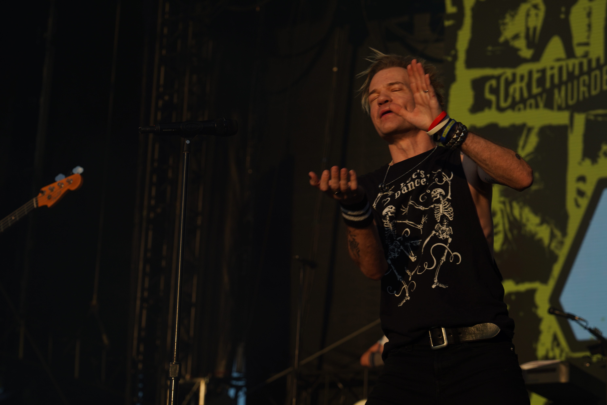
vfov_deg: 13.0
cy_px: 202
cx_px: 304
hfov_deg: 19.5
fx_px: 1770
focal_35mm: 105
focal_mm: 105
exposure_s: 1/500
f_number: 8
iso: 100
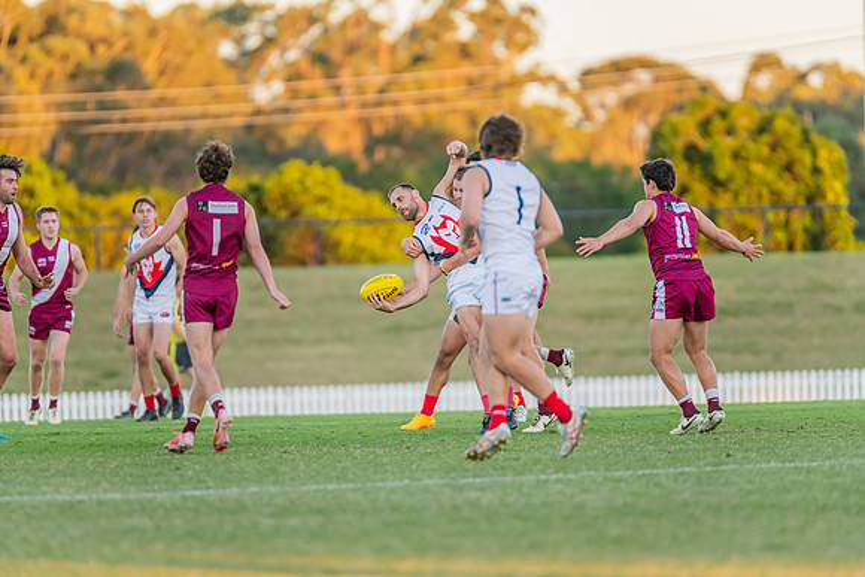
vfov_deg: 3.3
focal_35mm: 420
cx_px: 432
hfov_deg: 4.9
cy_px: 288
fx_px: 10094
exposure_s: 1/1000
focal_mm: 420
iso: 1600
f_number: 4
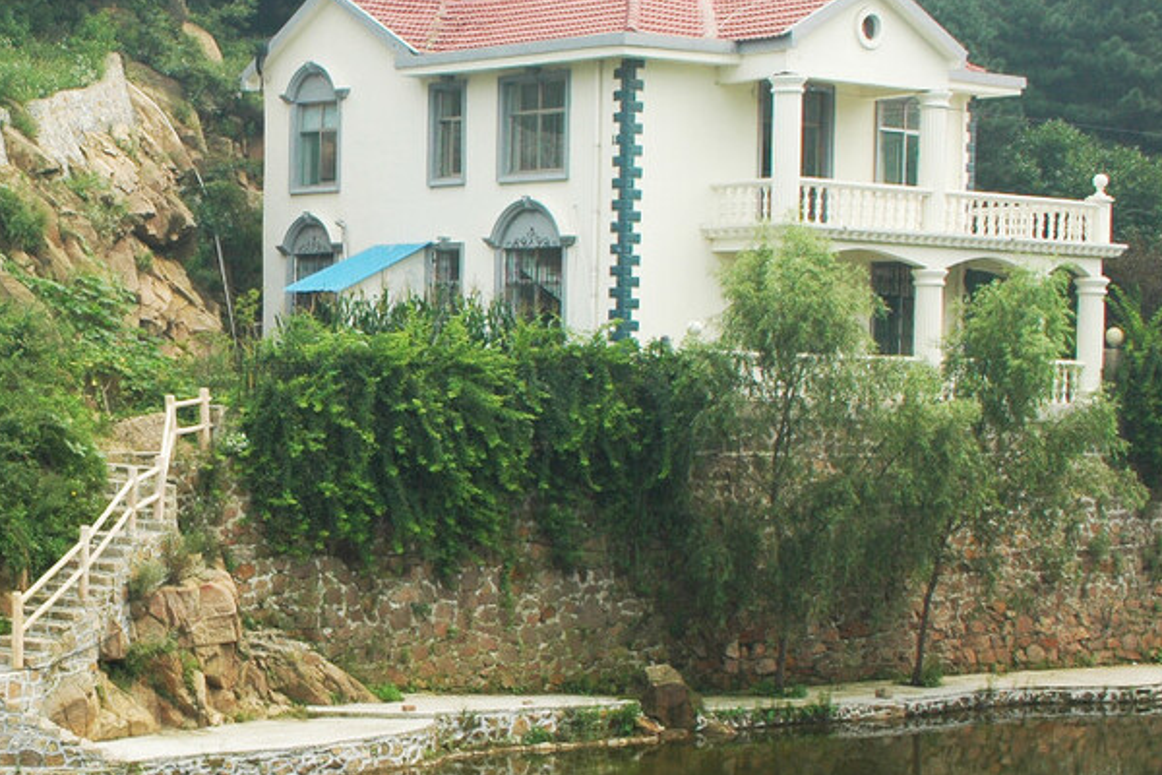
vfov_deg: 16.2
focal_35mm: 84
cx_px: 116
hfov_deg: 23.5
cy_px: 472
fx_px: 2711
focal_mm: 28
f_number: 8
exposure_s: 1/250
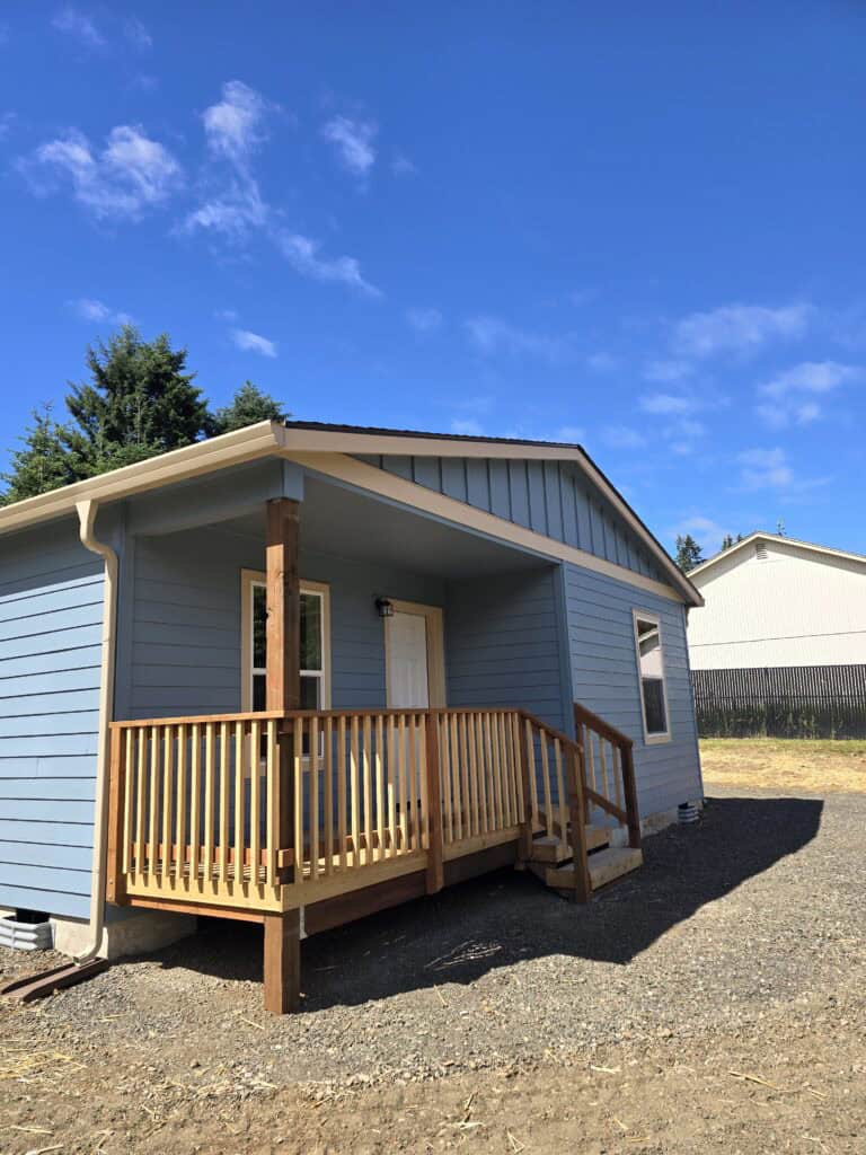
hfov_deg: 58.9
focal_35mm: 23
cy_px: 578
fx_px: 767
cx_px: 433
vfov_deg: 73.9
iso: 12
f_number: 1.7
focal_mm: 6.3
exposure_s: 1/532
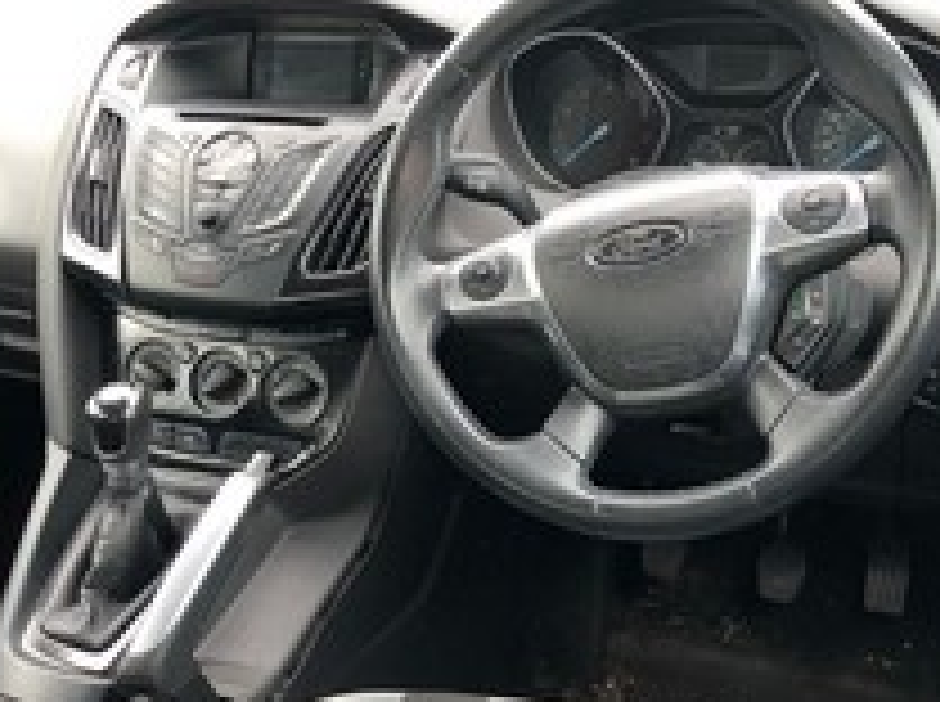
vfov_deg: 30.6
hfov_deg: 40.5
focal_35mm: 47
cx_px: 427
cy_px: 446
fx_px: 1274
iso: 25
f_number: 1.8
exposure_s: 1/30
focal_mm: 4
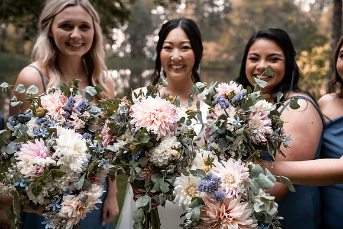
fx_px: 324
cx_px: 172
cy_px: 114
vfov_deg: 38.9
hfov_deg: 55.8
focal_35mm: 34
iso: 250
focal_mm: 34
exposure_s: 1/640
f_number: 2.8
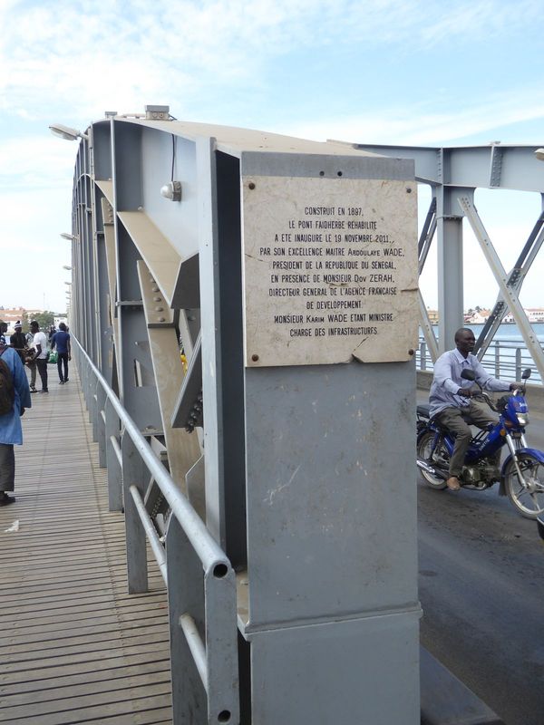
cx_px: 272
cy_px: 362
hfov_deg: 39.7
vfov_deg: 51.4
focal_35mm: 36
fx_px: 754
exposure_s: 1/250
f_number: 3.7
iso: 80
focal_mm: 6.3
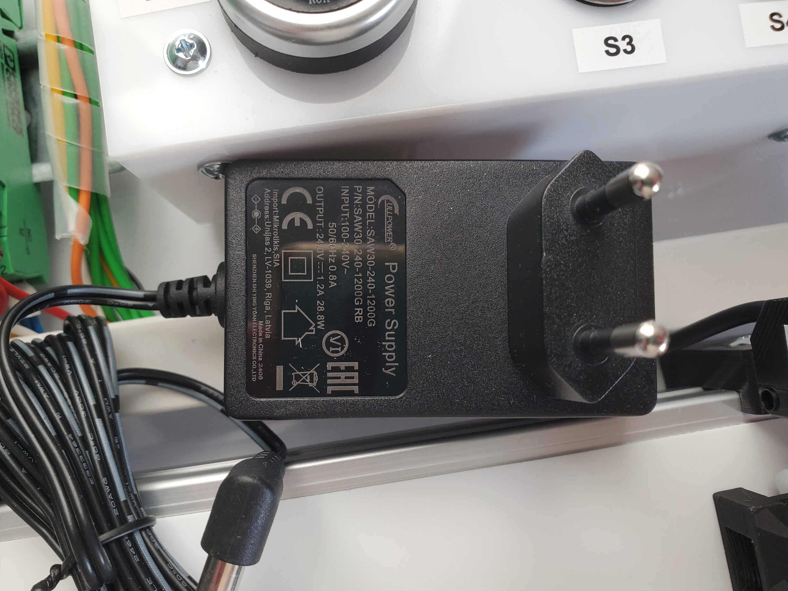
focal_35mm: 27
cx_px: 392
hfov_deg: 65.3
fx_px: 615
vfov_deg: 51.3
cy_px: 306
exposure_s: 1/100
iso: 125
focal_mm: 4.3
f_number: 2.4
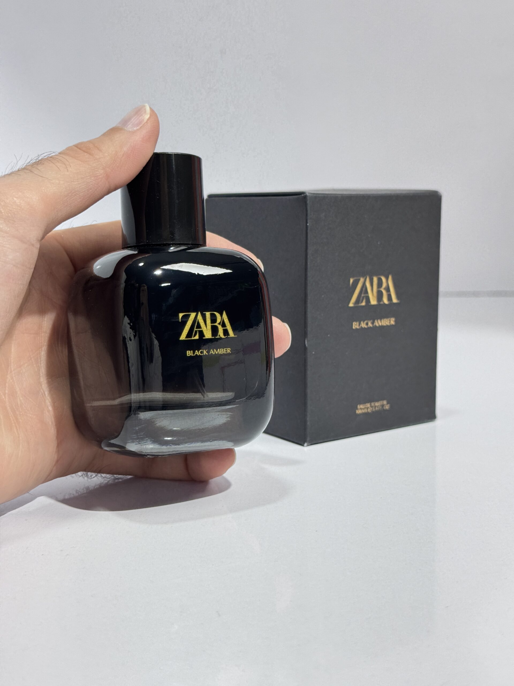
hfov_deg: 30.3
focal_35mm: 48
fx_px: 950
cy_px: 343
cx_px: 257
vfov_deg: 39.7
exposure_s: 1/179
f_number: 1.78
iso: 64
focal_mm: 6.76
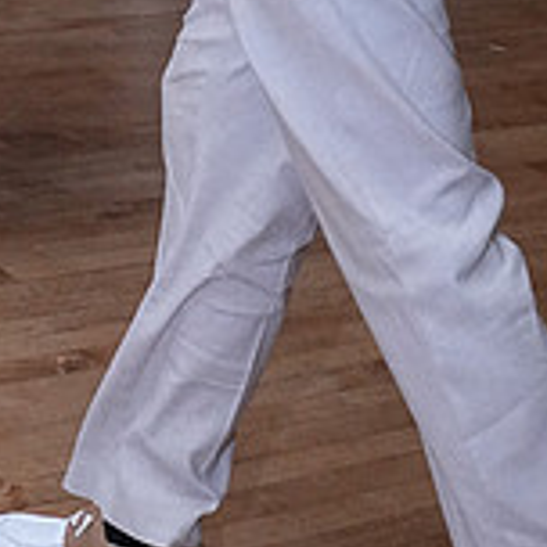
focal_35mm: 117
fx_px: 2092
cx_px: 121
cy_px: -338
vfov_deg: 13.8
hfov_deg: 14.8
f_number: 5.6
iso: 5000
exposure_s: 1/200
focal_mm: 24
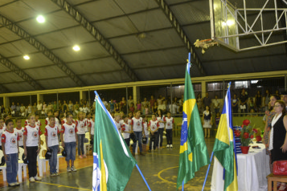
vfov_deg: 31.6
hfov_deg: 46.2
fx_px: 335
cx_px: 121
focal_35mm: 42
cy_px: 130
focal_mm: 20
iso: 1250
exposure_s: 1/60
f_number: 3.5
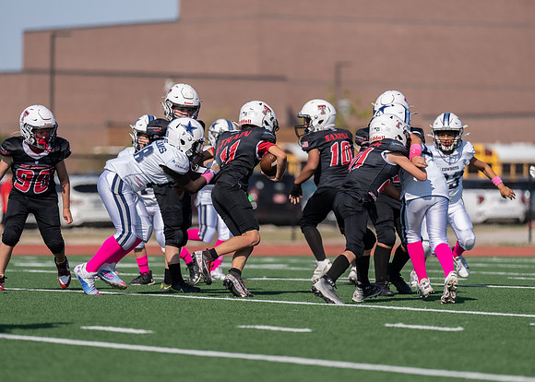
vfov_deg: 5.3
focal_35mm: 272
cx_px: 259
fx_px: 4130
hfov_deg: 7.4
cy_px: 190
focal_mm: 200
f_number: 2.8
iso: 100
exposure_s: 1/2500
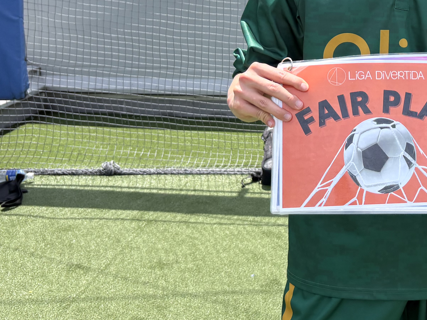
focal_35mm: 62
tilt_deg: -5.4
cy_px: -12
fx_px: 765
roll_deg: +0.6
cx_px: 394
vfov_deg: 22.6
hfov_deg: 29.7
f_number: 1.6
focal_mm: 5.96
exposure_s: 1/2538
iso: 64
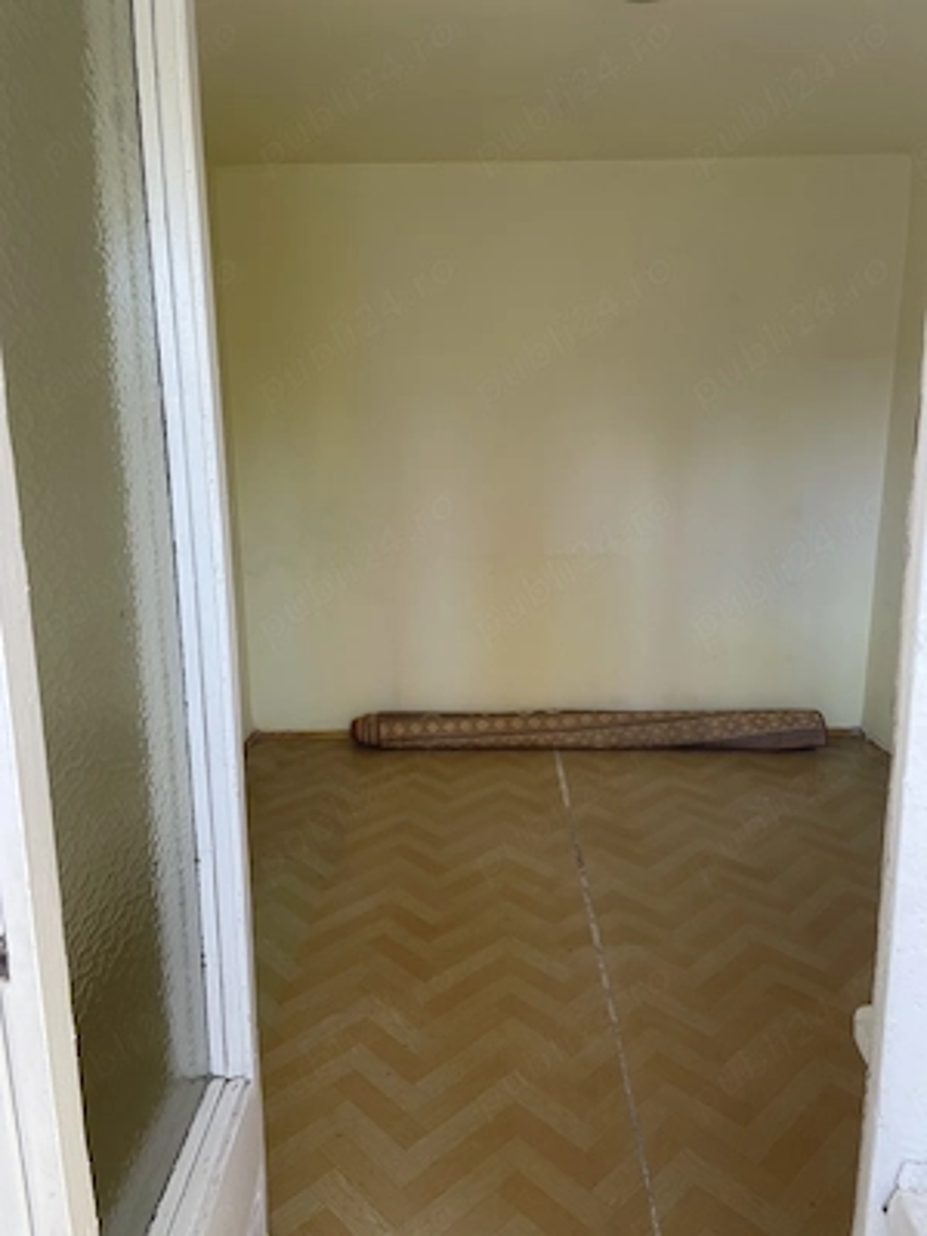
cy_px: 618
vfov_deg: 67.3
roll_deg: +1.2
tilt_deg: -12.3
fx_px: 928
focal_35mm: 26
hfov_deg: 53.1
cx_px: 464
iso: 64
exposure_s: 1/121
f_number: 1.6
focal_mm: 4.2
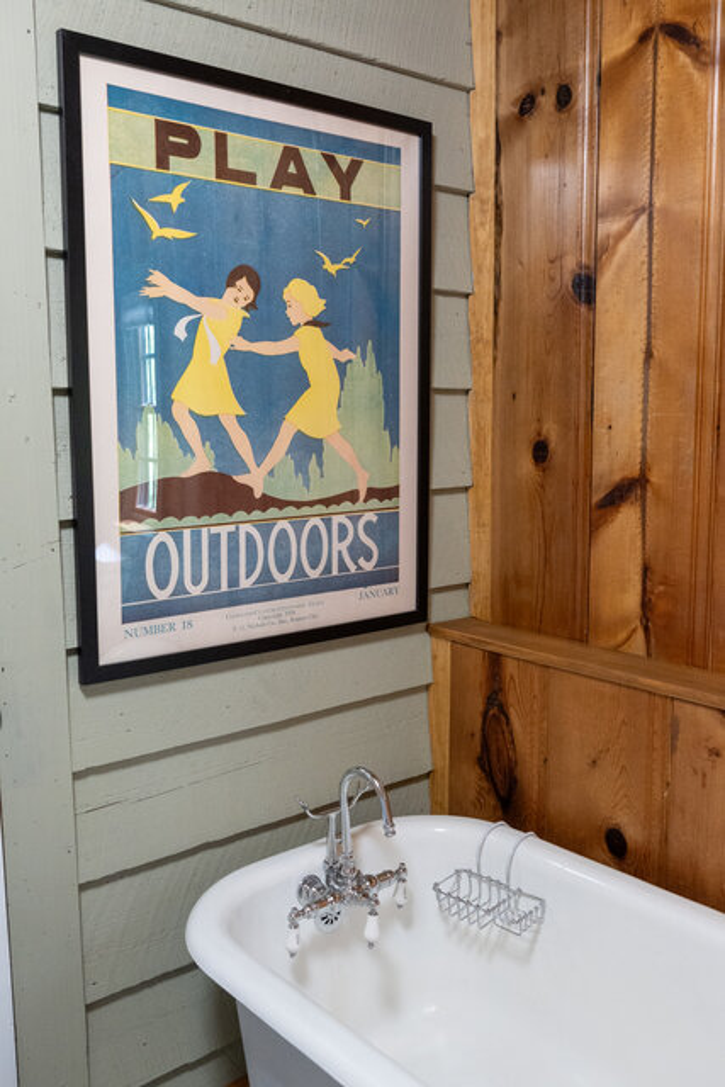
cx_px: 362
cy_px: 544
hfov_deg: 40.0
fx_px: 996
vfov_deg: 57.2
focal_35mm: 33
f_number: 8
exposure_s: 1/10
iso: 1250
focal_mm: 22
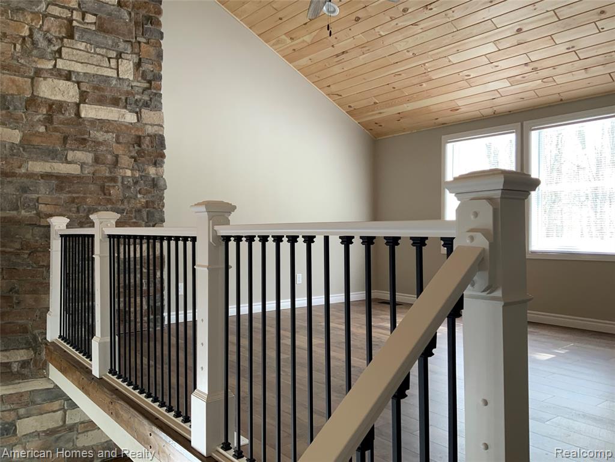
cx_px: 308
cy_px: 231
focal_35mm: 29
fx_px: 515
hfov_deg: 61.7
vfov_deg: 48.2
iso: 64
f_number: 1.8
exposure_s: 1/120
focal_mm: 3
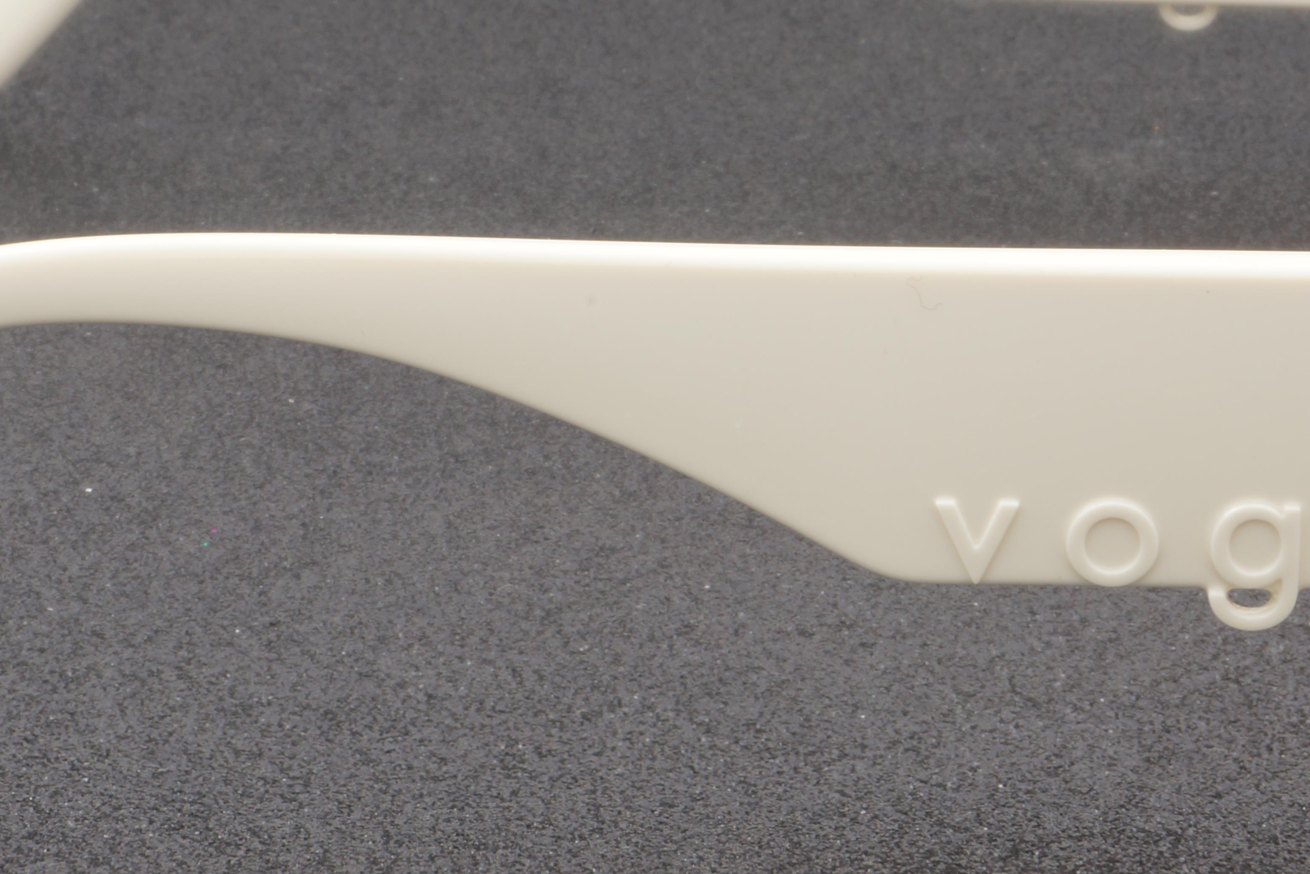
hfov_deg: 14.2
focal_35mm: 145
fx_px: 5276
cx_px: 671
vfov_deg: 9.4
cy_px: 233
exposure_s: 1.3
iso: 100
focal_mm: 50
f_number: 32
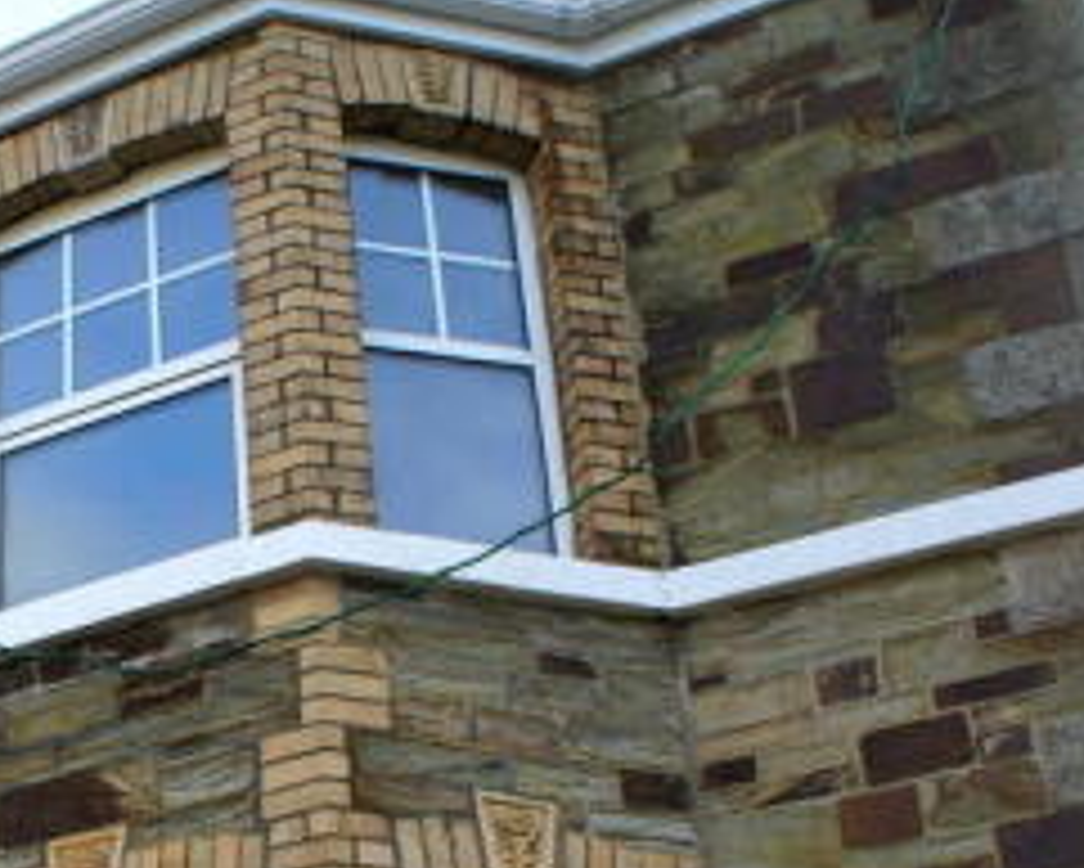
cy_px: 756
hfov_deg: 25.4
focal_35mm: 69
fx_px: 2215
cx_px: -130
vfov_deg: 21.7
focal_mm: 18
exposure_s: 1/125
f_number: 7.1
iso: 200
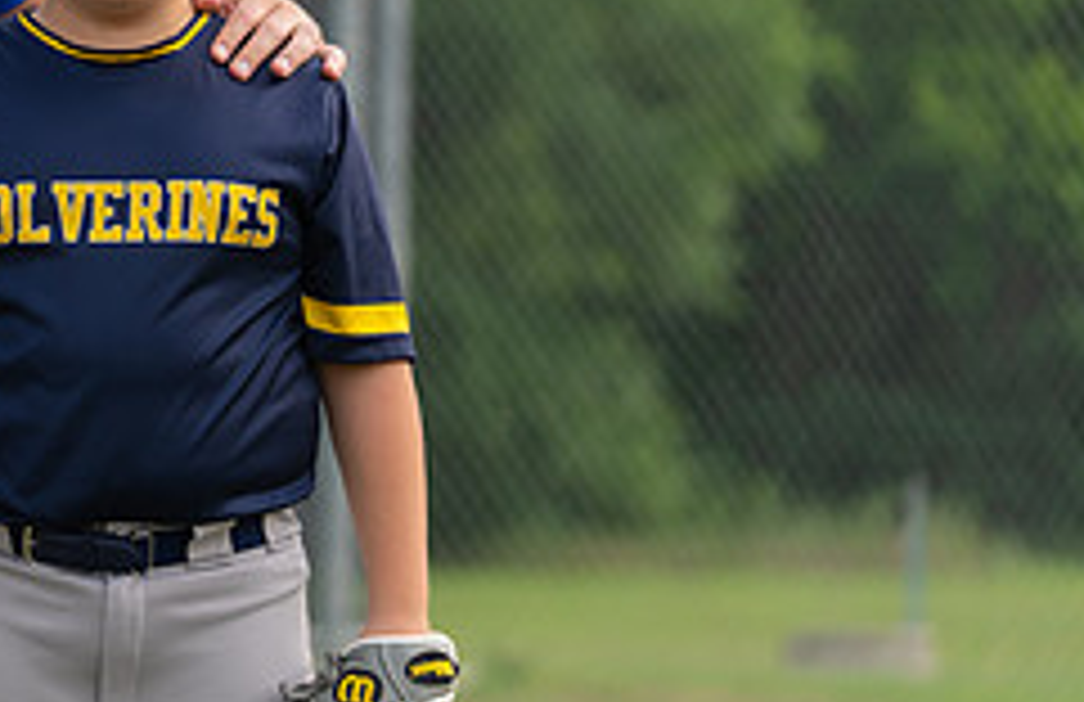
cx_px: -283
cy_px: 109
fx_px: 7819
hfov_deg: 7.8
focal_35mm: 262
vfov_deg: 5.1
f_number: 2.8
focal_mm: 101
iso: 200
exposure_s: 1/320
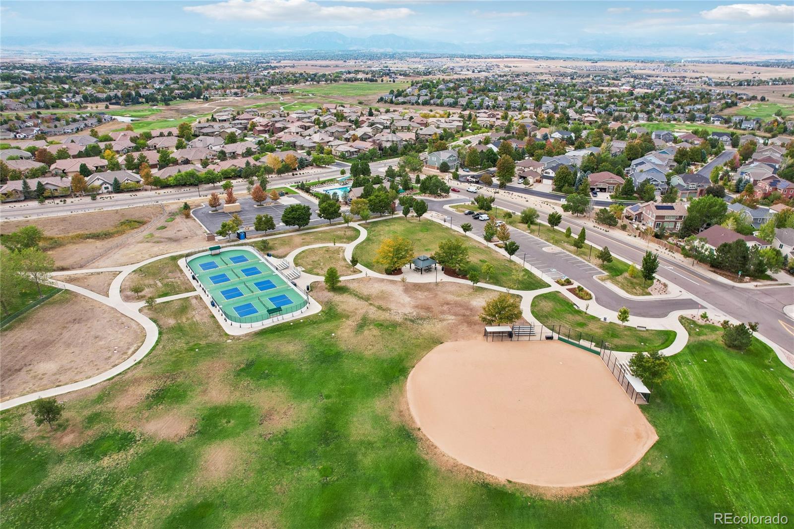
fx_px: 485
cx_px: 397
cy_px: 264
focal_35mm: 22
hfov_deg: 78.6
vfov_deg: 57.2
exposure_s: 1/320
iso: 120
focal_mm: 8.4
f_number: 2.8
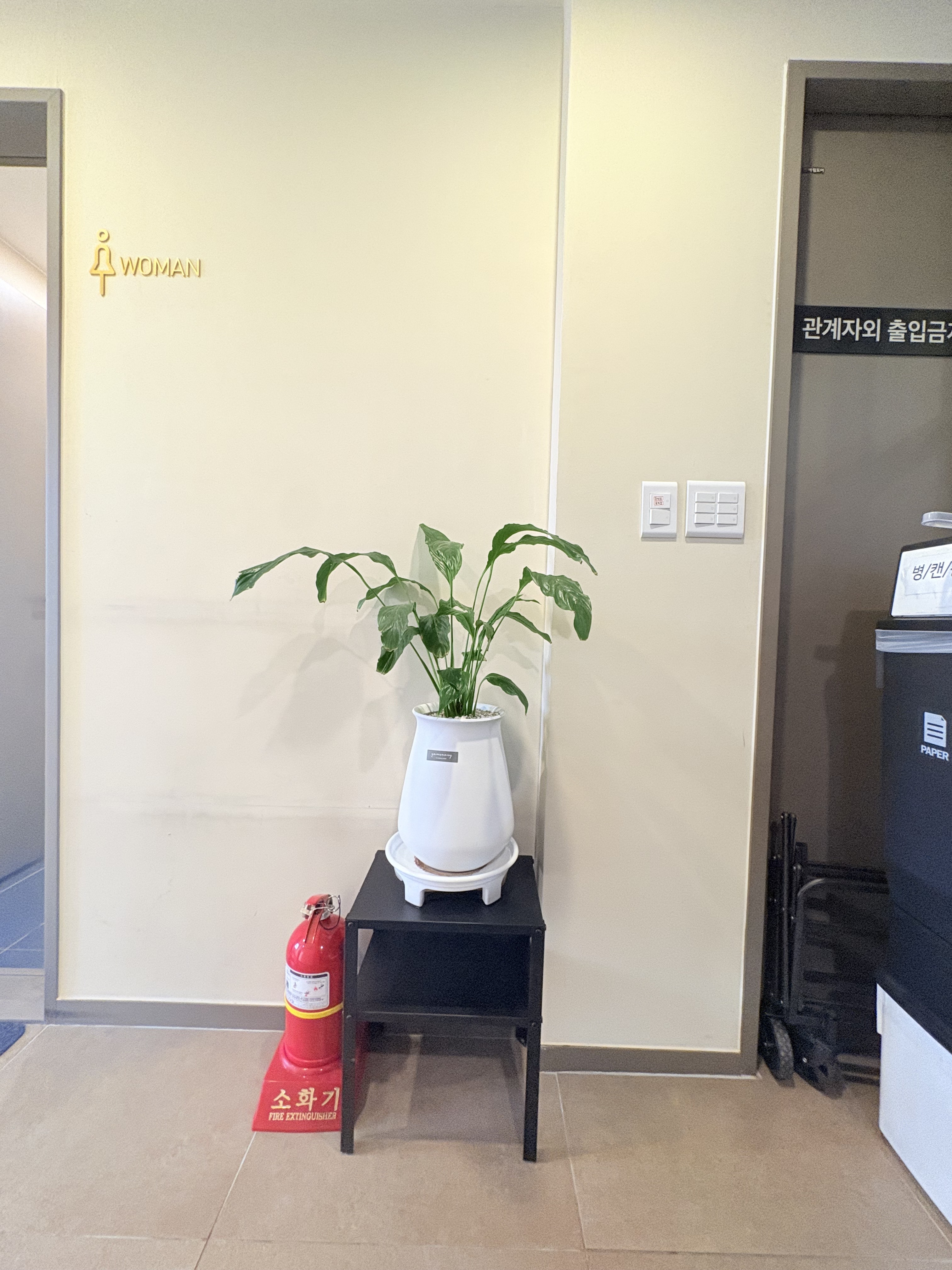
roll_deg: -1.4
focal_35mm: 14
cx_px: 476
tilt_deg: -0.9
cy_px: 635
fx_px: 513
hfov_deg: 85.7
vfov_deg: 102.1
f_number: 2.2
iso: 320
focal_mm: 2.22
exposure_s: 1/60
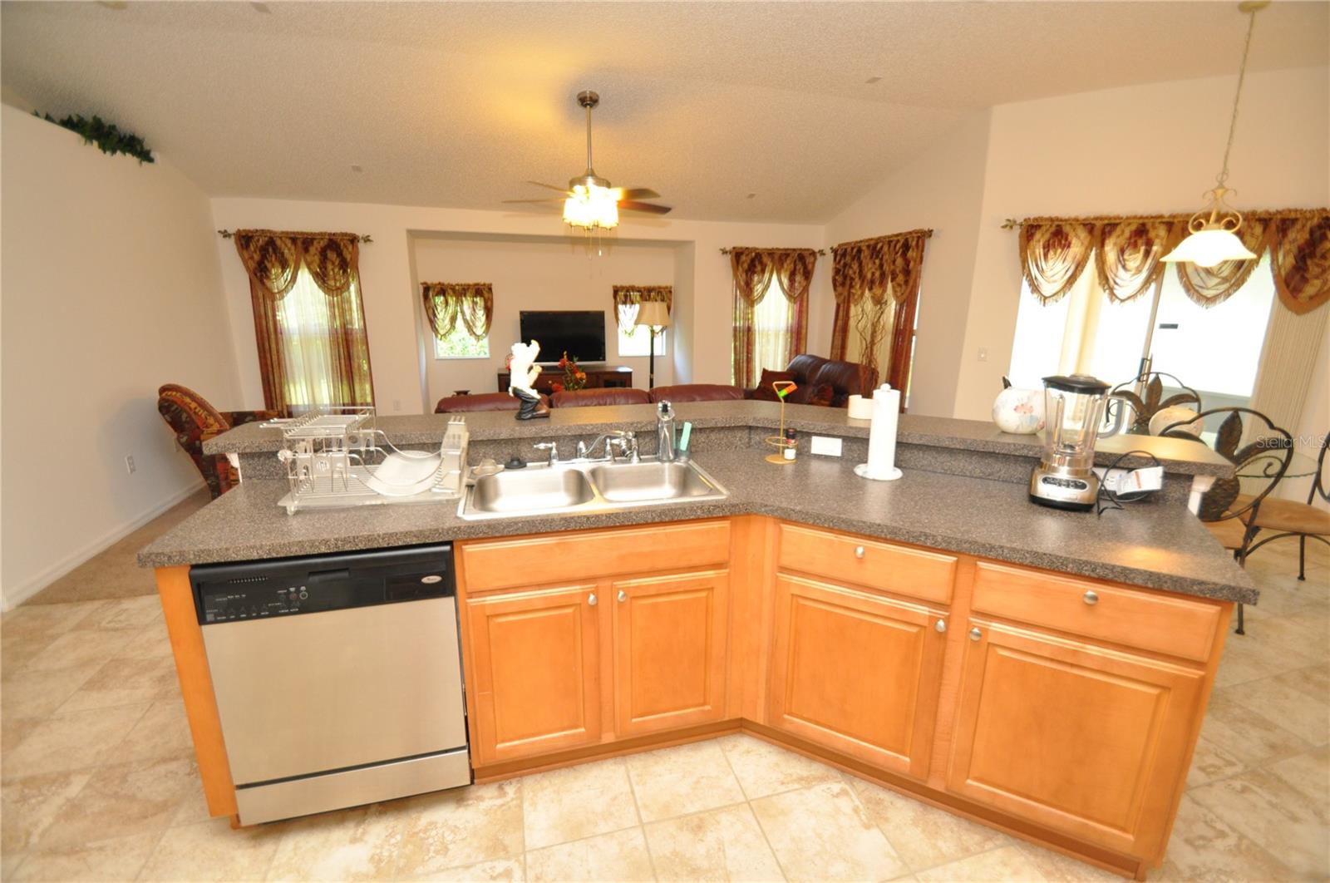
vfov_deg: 77.2
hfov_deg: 100.5
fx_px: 553
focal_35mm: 15
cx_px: 665
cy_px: 442
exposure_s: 1/60
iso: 800
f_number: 4
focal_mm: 10
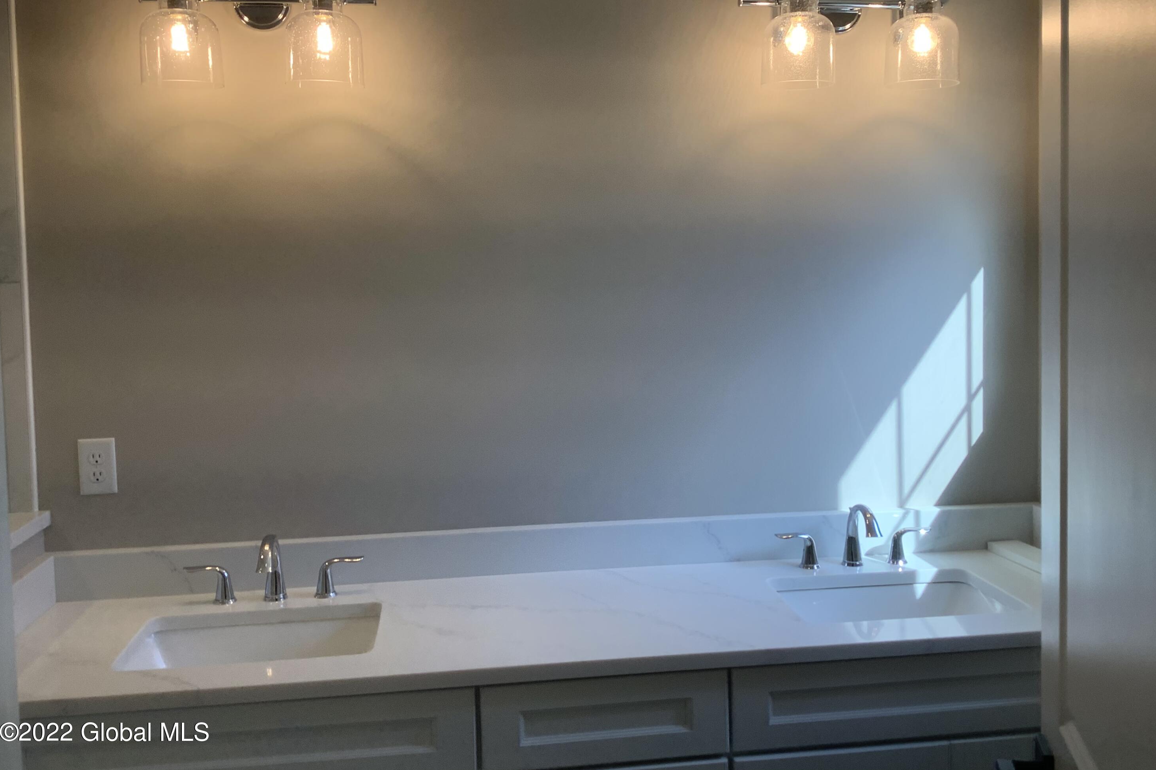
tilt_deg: -3.0
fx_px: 1060
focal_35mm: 33
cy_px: 329
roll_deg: -0.1
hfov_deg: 57.2
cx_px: 589
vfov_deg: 39.9
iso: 50
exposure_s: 1/120
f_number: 2.4
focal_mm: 3.3
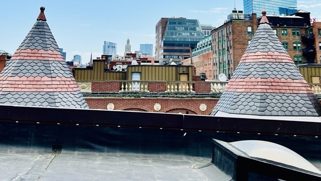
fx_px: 409
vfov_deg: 23.4
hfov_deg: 42.9
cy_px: -19
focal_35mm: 48
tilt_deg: +12.2
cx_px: 151
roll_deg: -0.6
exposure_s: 1/4831
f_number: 1.5
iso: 50
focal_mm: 5.7
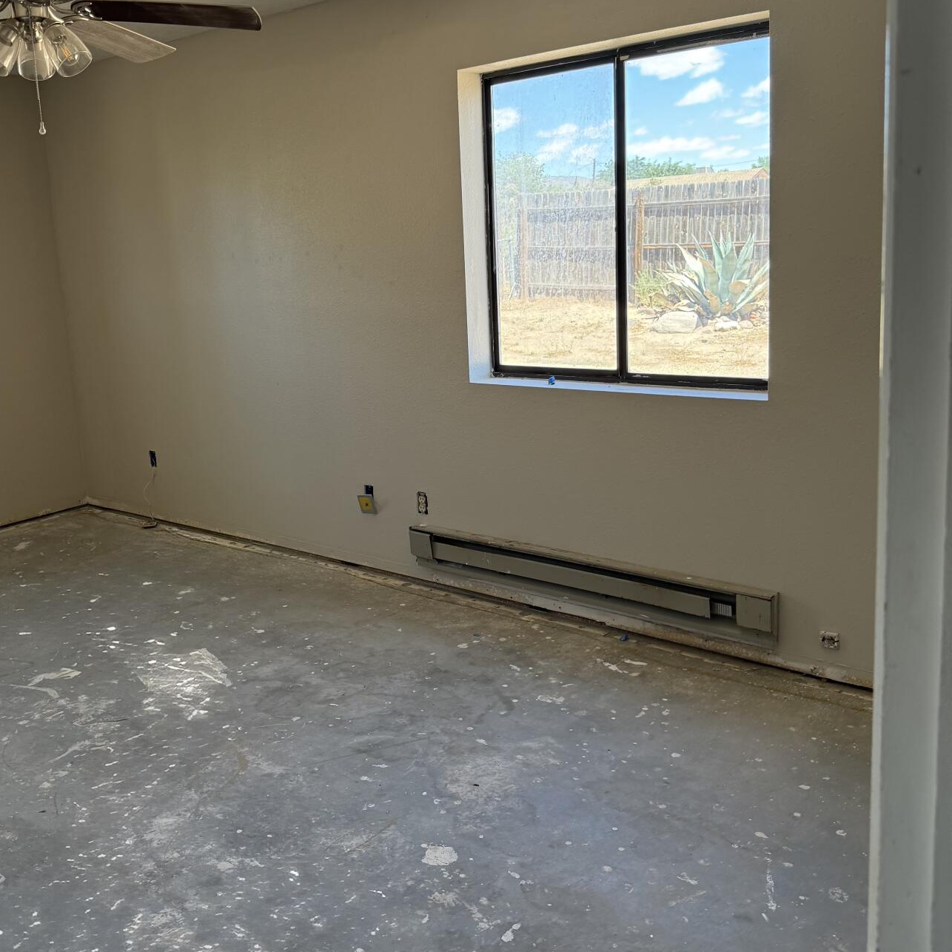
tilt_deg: -7.5
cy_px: 406
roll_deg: +1.5
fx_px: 1027
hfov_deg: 49.6
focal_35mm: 33
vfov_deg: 49.6
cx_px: 402
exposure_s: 1/243
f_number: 1.78
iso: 100
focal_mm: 6.76
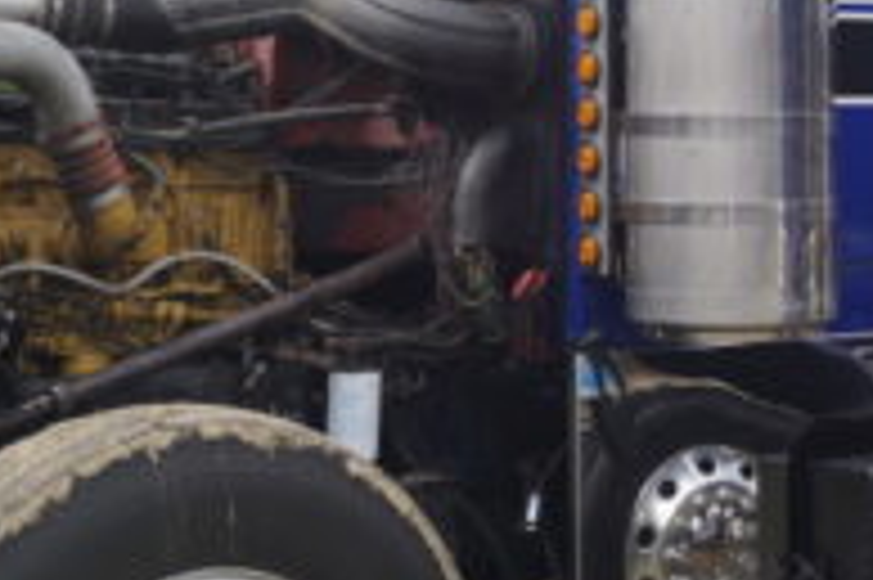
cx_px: 864
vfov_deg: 11.2
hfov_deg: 17.1
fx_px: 2835
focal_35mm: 117
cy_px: -303
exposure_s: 1/250
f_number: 8
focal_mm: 24
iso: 100
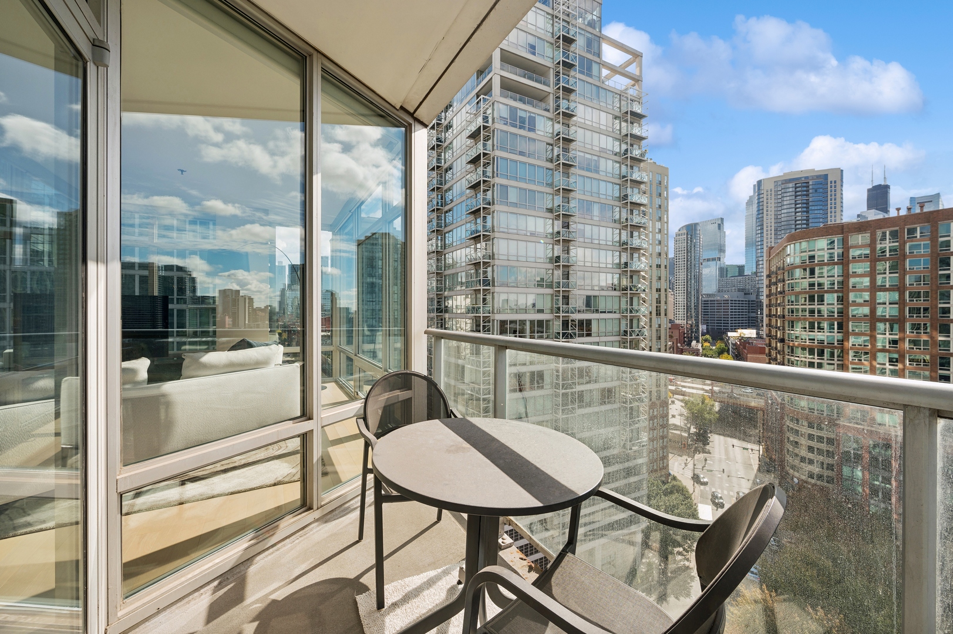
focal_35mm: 14
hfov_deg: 104.3
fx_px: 370
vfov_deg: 81.1
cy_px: 317
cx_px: 476
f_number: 11
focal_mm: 14
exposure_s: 1/80
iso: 100
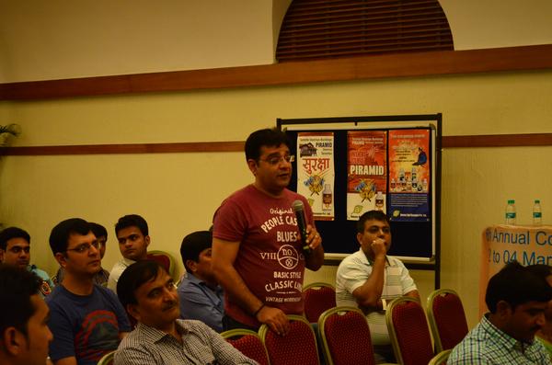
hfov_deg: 24.7
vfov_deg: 16.5
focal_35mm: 82
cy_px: 182
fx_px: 1262
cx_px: 276
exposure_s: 1/80
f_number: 5.6
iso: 2500
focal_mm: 55
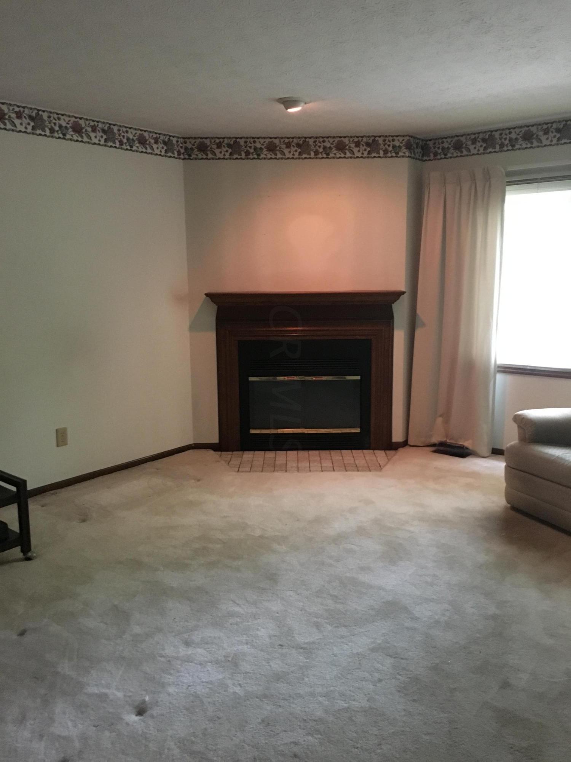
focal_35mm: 29
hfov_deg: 48.2
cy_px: 381
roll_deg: +1.5
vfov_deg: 61.7
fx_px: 638
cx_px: 286
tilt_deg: -10.2
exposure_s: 1/15
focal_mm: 4.15
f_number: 2.2
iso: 320
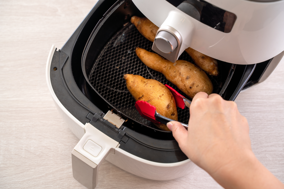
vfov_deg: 18.2
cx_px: 142
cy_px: 94
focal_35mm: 75
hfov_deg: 27.0
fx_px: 592
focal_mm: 75
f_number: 6.3
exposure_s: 1/60
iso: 100
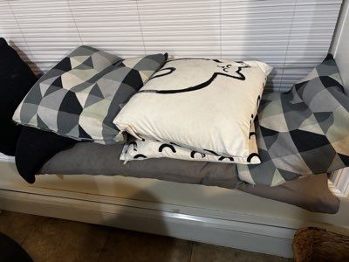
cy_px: 131
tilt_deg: -36.6
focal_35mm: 26
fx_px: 262
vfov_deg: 53.1
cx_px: 174
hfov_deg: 67.3
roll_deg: +6.2
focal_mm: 5.96
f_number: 1.6
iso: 500
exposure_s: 1/40
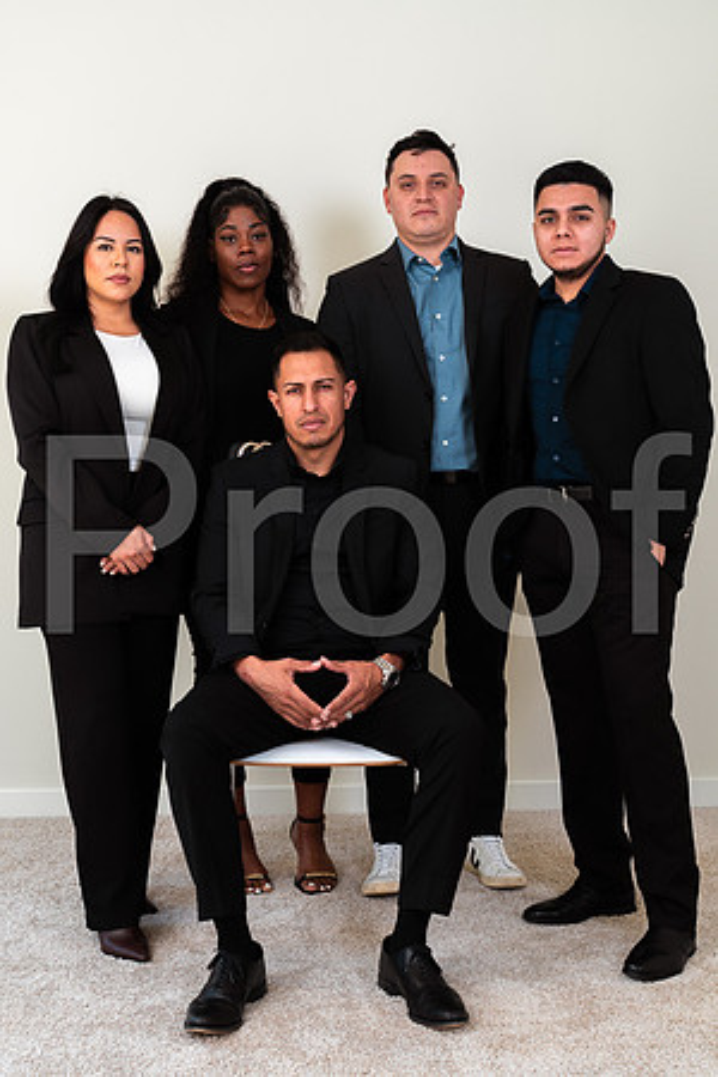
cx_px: 359
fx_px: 1346
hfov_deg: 29.9
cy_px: 538
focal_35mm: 45
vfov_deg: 43.6
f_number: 6.3
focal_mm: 45
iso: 200
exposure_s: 1/160
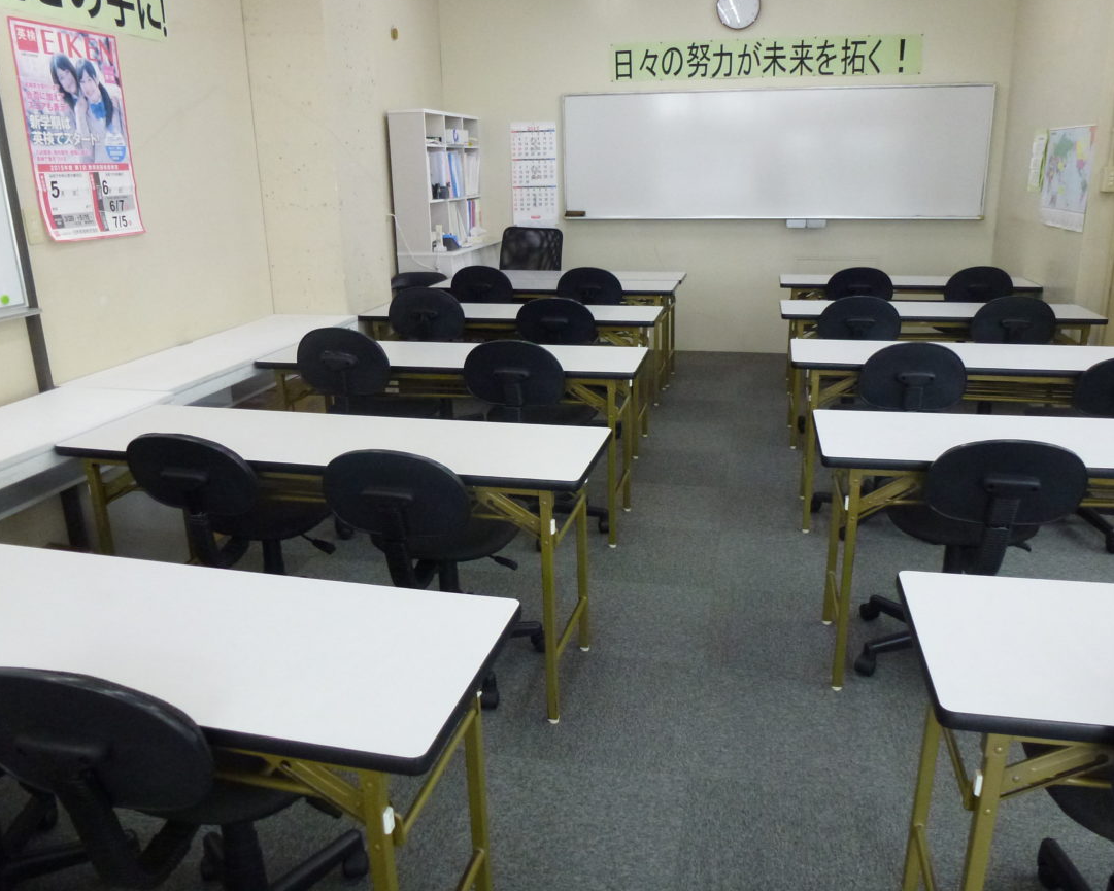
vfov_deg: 54.9
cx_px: 580
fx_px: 857
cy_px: 440
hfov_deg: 66.0
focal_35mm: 26
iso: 400
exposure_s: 1/125
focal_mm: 4.3
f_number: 3.3
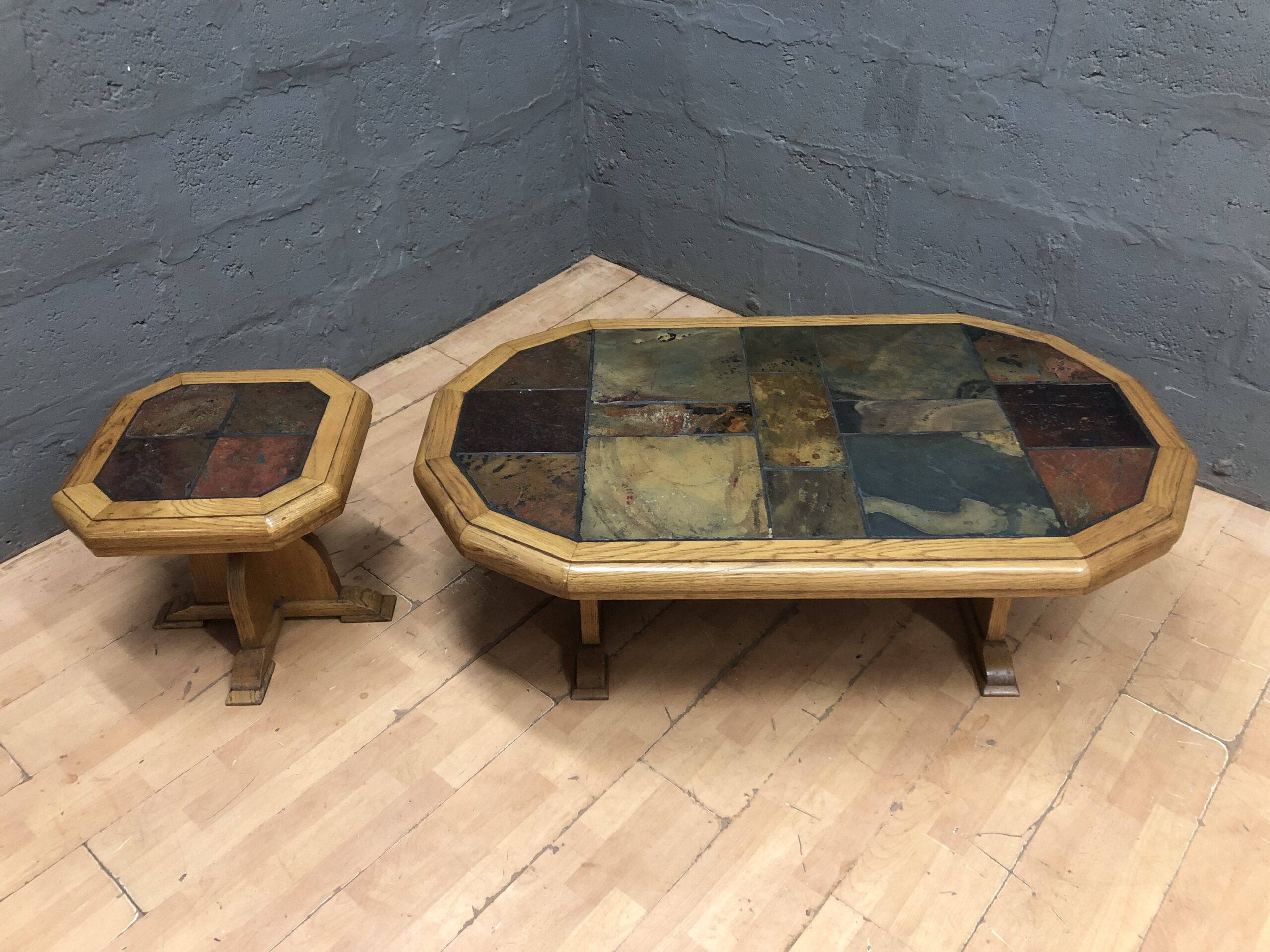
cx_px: 635
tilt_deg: -37.7
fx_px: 1027
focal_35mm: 28
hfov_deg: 63.4
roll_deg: +0.7
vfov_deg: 49.7
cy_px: 476
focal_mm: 3.99
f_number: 1.8
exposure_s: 1/14
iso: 100
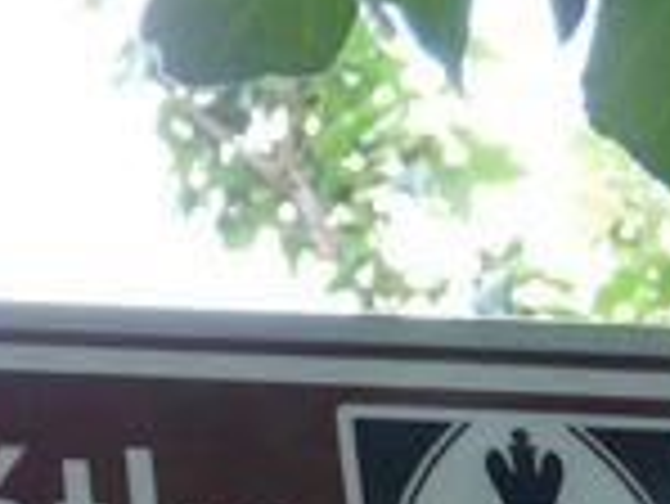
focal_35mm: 445
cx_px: -562
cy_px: 1305
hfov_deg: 4.4
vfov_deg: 3.3
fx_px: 8620
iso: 160
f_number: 3.6
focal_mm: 13.6
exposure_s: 1/50
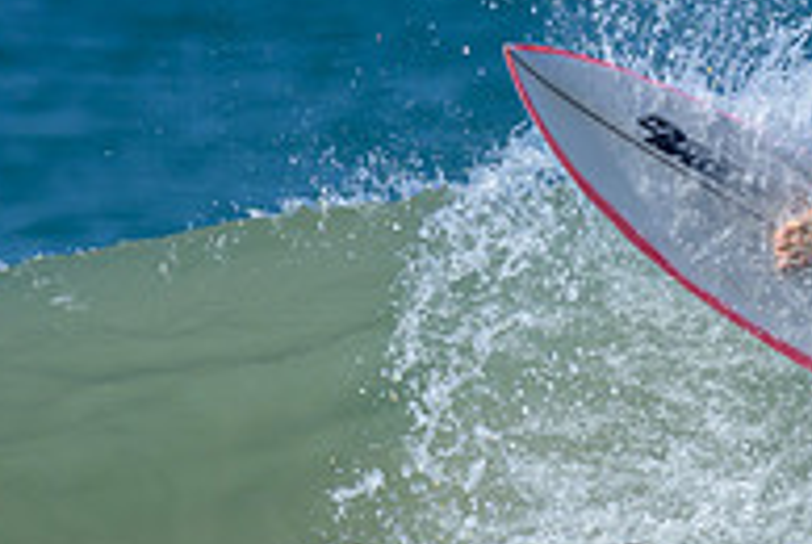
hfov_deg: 0.6
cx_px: 813
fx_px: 74207
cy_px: 498
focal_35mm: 3285
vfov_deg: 0.4
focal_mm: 800
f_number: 6.3
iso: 320
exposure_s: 1/2000
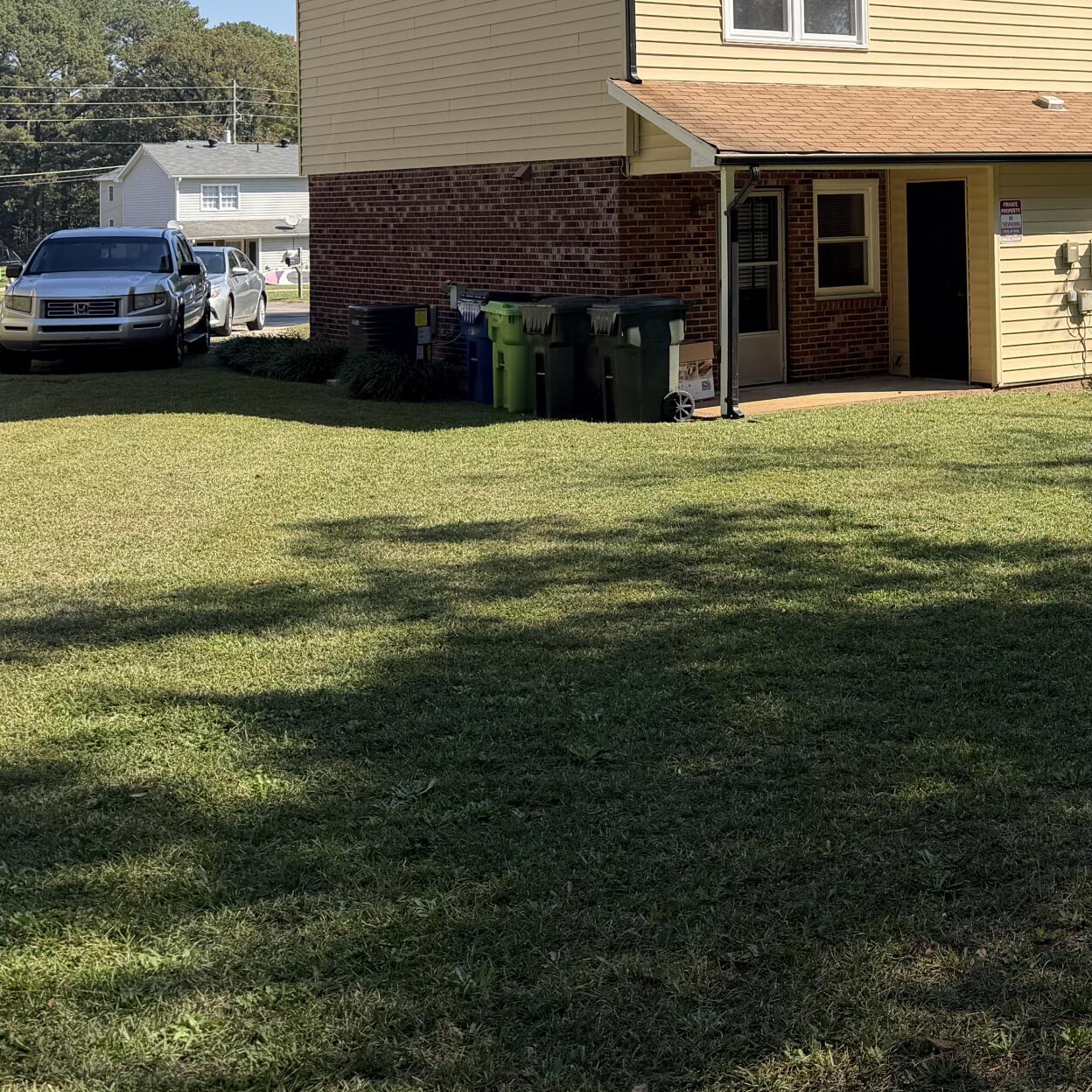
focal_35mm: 51
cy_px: 152
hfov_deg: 31.5
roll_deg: +1.3
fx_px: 1820
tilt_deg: +2.0
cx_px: 1018
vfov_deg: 32.1
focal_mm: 6.76
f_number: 1.78
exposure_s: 1/3145
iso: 80
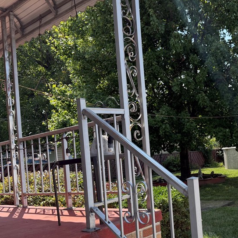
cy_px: 152
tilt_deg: -0.8
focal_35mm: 40
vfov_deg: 41.5
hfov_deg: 39.9
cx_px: 195
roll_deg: +4.5
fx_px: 311
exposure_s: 1/2370
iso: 100
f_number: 1.78
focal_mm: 6.76
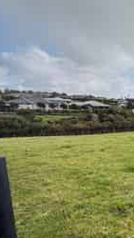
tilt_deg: -8.0
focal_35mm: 30
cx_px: 207
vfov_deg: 64.0
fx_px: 189
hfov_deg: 26.5
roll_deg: -1.4
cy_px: 137
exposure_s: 1/522
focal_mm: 2.22
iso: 40
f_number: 2.2
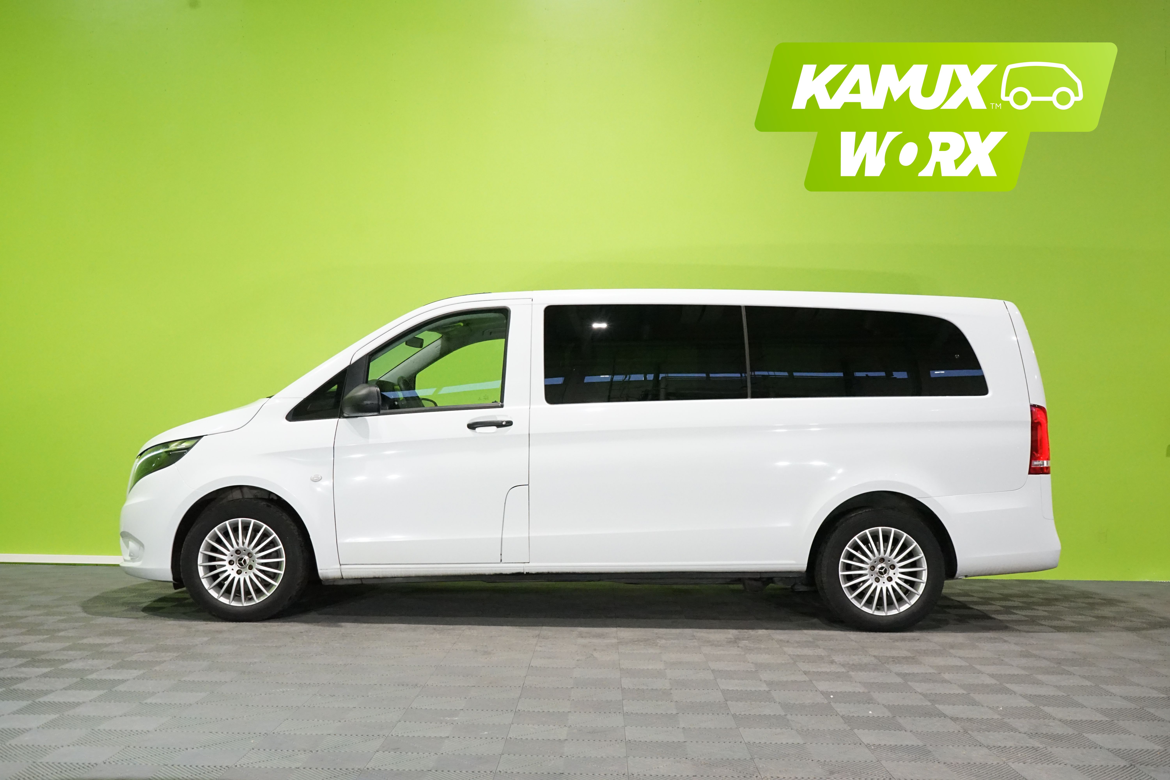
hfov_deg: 55.8
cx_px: 585
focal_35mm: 34
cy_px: 390
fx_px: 1105
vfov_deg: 38.9
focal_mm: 34
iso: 6400
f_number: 8
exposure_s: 1/125
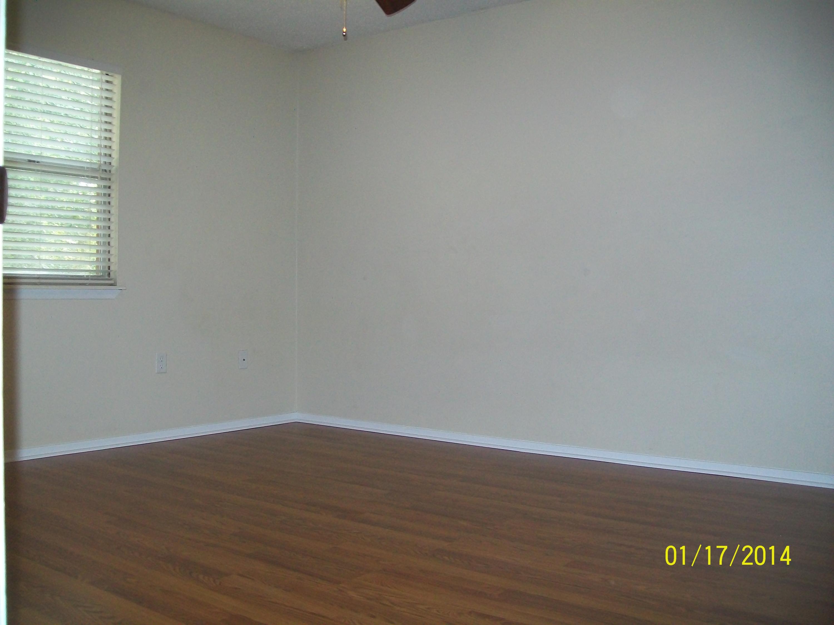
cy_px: 312
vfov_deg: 41.8
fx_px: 819
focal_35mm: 34
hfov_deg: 54.0
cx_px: 417
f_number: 2.7
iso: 160
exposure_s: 1/60
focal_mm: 6.1
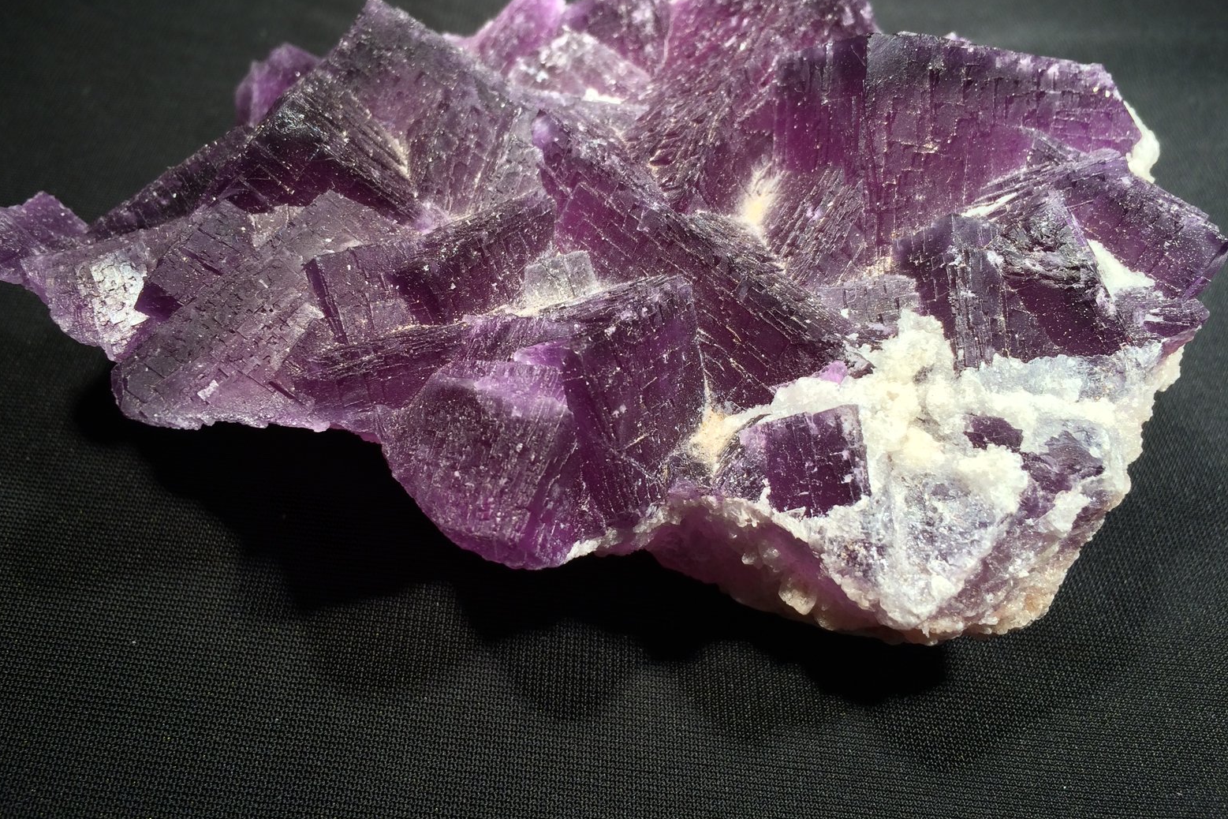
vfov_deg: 42.2
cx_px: 610
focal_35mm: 31
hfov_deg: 60.3
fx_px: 1057
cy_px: 352
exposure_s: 1/40
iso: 32
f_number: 2.2
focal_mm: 4.15
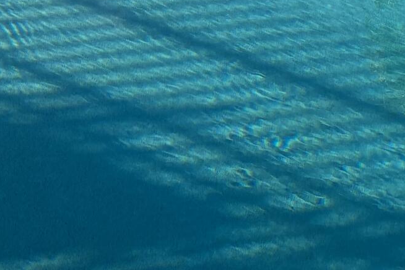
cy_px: -153
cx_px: 313
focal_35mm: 124
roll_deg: -4.1
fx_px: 1395
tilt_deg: -15.7
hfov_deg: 16.4
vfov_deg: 10.6
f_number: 1.6
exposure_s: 1/3311
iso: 50
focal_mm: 5.96
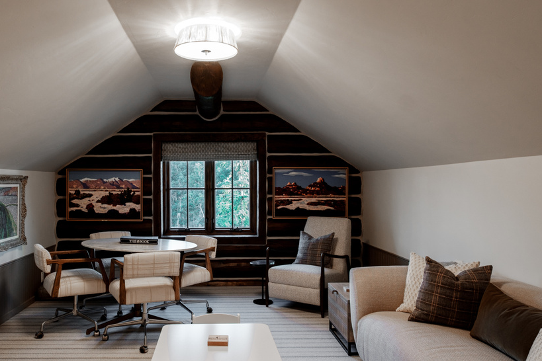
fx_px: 452
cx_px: 221
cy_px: 189
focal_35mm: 30
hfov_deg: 61.5
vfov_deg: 43.6
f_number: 6.4
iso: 400
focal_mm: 15.9
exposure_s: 1/2
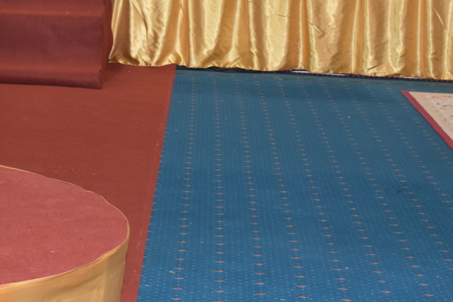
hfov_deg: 14.8
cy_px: -110
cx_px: -110
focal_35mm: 133
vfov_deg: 10.1
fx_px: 1673
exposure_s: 1/60
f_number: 4
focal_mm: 30
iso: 900
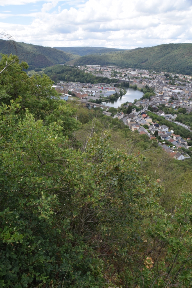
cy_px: 144
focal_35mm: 27
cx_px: 96
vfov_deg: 67.4
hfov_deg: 47.9
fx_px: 216
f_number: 8
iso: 200
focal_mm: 18
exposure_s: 1/250
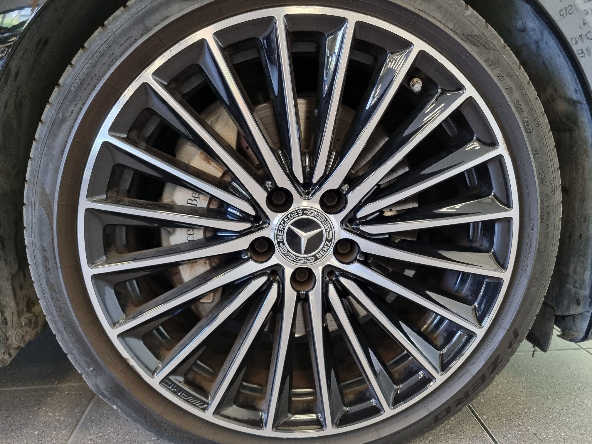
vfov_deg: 53.1
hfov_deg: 67.3
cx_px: 296
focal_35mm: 26
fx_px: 445
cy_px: 222
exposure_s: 1/50
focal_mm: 5.4
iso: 320
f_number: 1.8
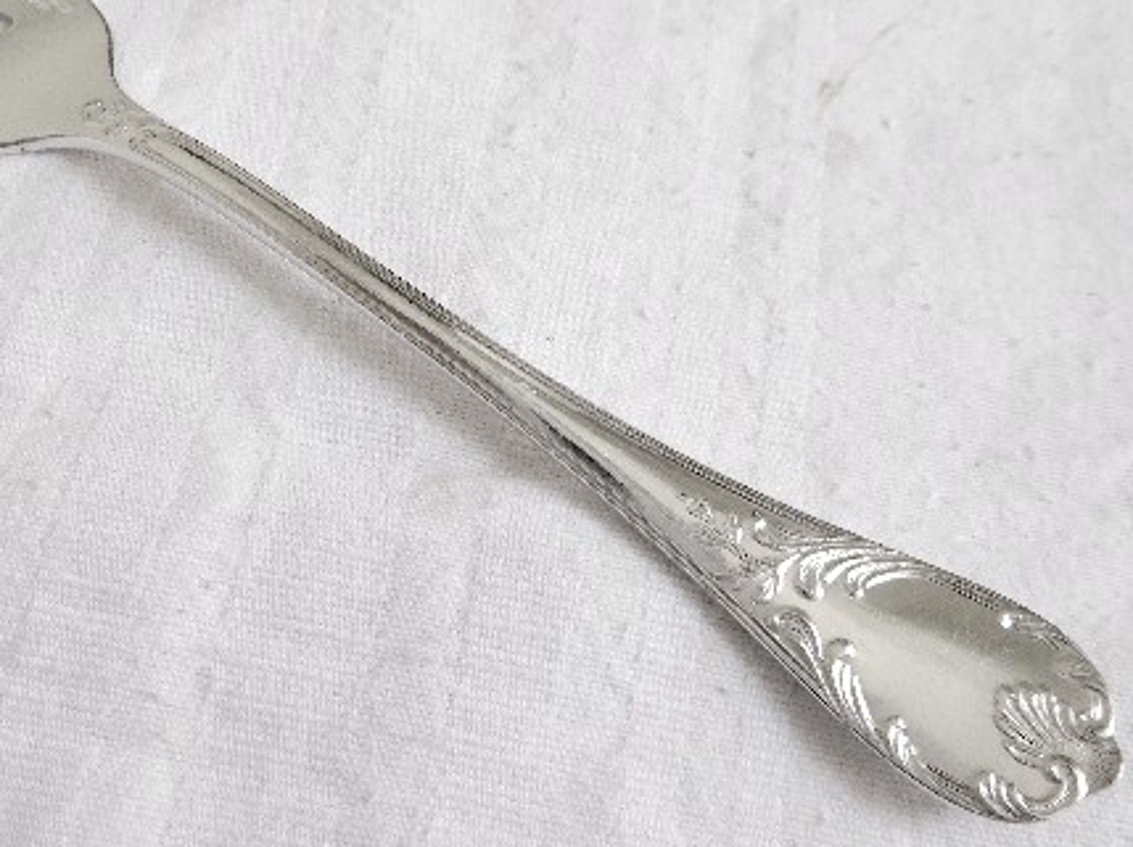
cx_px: 454
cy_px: 338
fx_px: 1145
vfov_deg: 40.5
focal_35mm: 35
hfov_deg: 52.3
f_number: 3.4
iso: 200
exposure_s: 1/200
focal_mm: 4.5
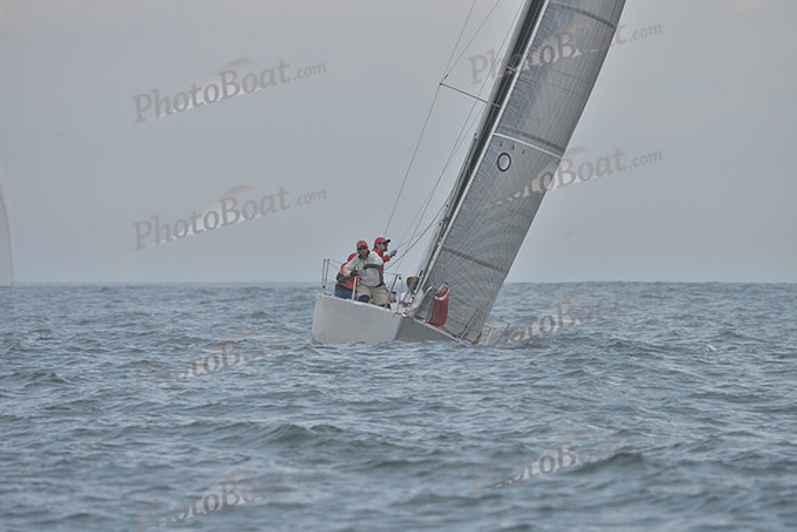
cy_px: 266
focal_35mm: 240
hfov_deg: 8.6
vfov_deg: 5.7
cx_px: 398
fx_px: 5314
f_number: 8
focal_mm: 240
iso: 280
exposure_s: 1/800
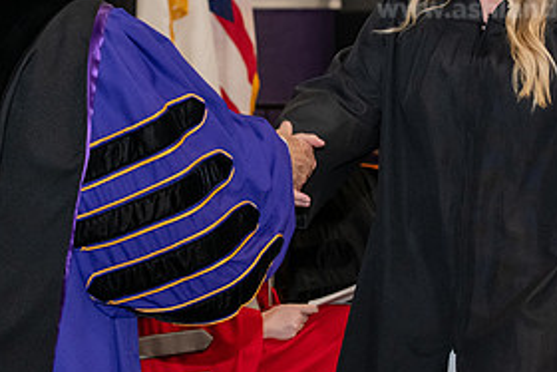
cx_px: 286
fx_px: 2245
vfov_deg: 9.4
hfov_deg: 14.1
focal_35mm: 145
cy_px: 51
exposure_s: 1/200
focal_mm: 70
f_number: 5
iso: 2500
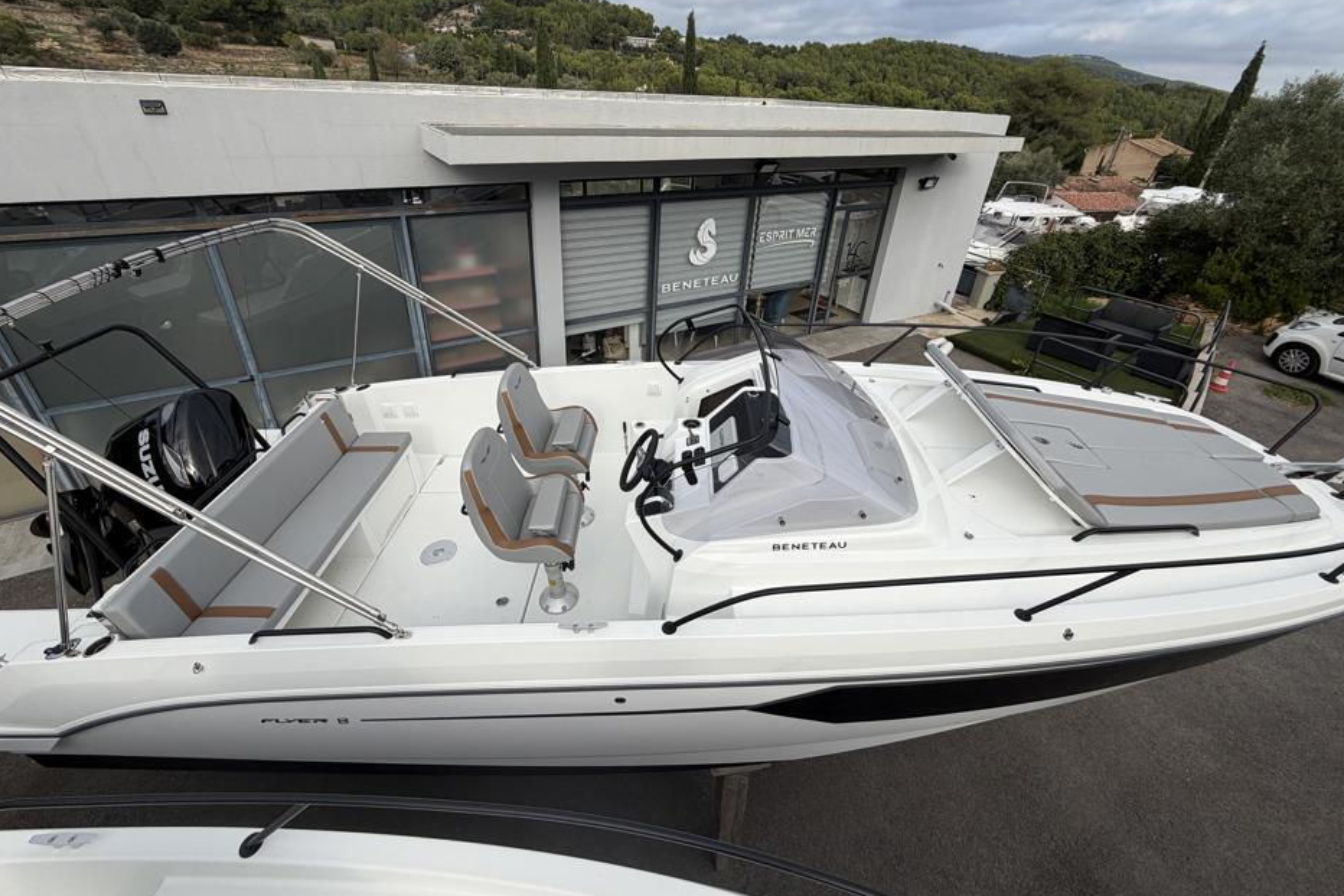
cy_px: 384
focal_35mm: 15
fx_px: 560
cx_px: 663
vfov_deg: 76.9
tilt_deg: -28.4
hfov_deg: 100.4
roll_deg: -3.2
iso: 25
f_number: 2.2
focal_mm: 2.22
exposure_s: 1/770
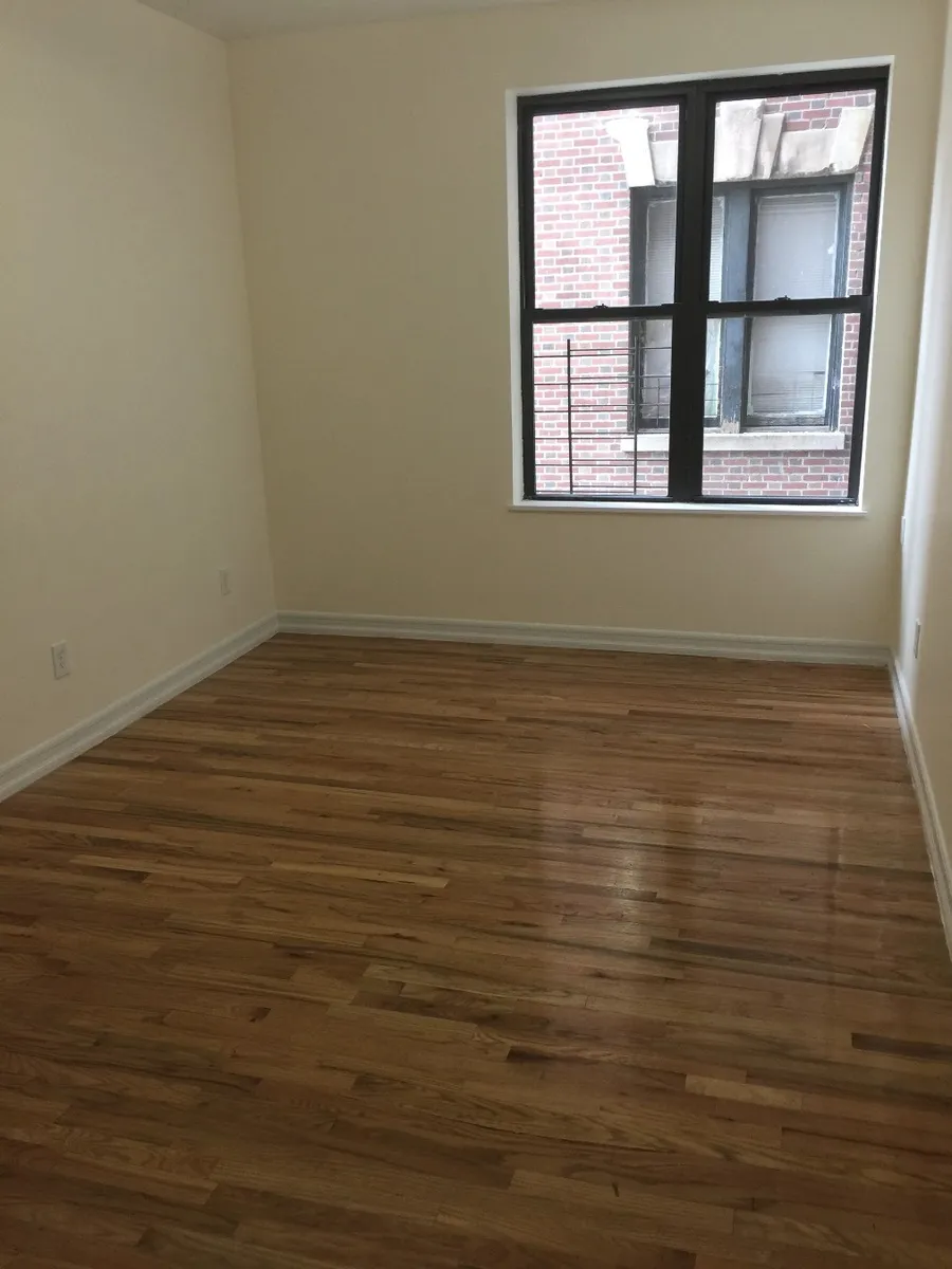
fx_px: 1063
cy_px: 634
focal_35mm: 29
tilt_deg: -14.6
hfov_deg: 48.2
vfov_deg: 61.7
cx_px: 476
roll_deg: +2.0
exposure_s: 1/15
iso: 40
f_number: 2.2
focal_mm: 4.15
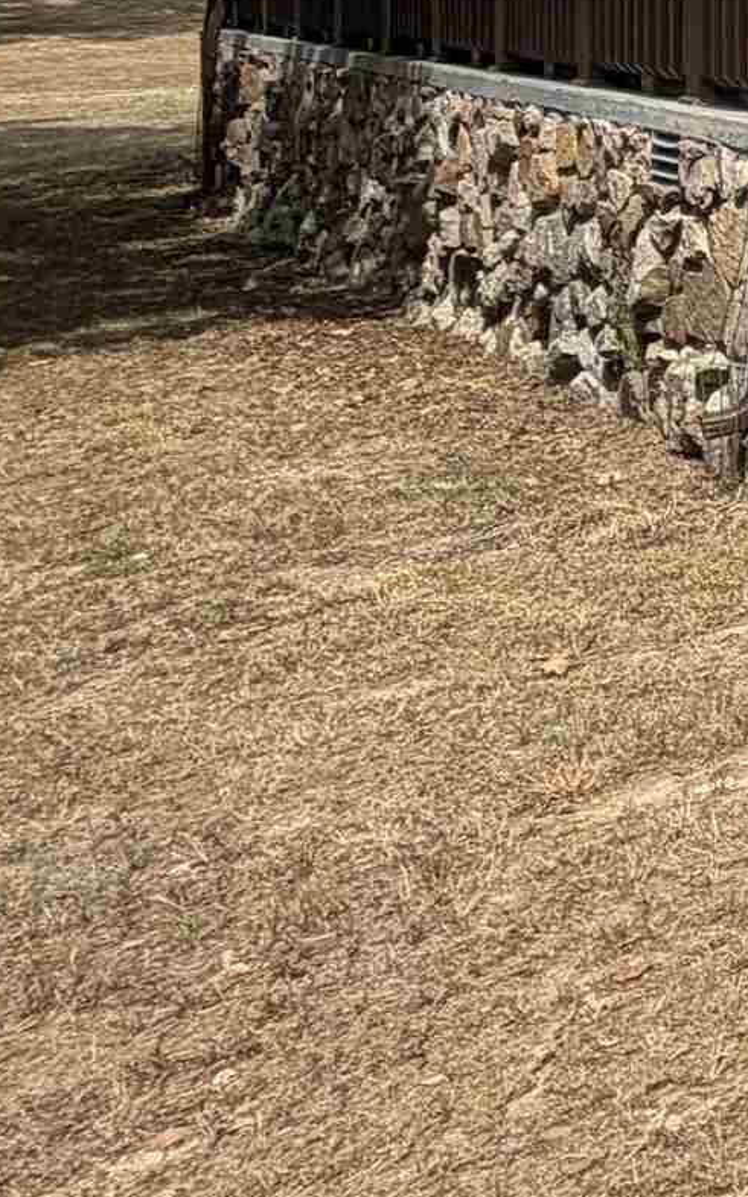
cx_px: 2031
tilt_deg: -1.6
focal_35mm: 58
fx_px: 1892
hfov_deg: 12.9
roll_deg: -1.6
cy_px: 111
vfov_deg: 33.2
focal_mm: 2.22
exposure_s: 1/770
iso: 25
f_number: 2.2
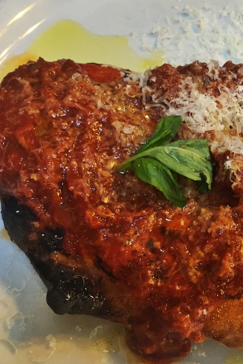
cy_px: 183
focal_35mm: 41
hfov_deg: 30.7
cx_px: 233
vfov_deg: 47.4
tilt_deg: -58.1
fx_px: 415
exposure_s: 1/33
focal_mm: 4.15
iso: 125
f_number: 2.2
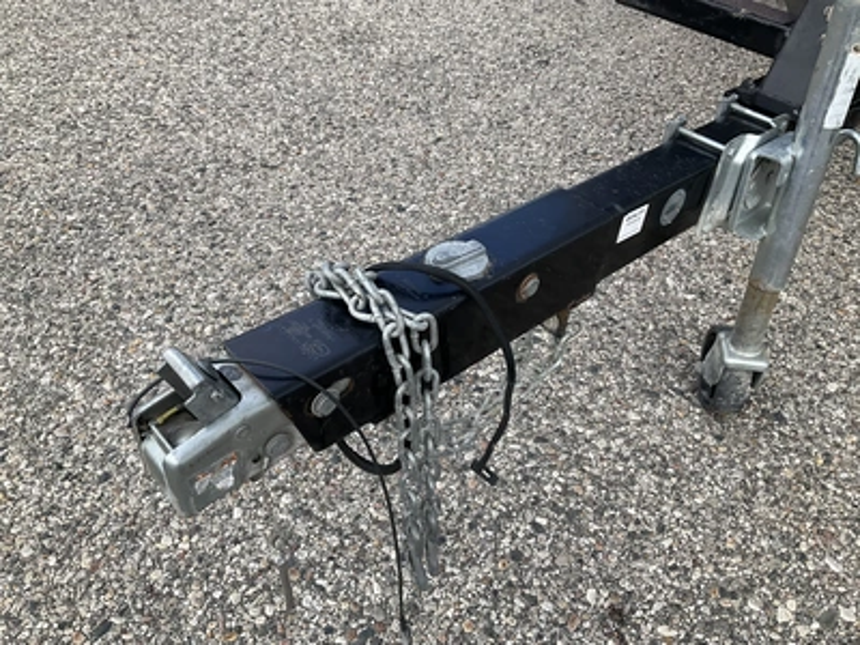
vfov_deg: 48.2
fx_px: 720
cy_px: 322
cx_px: 430
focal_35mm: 29
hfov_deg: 61.7
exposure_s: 1/586
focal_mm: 3
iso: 25
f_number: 1.8
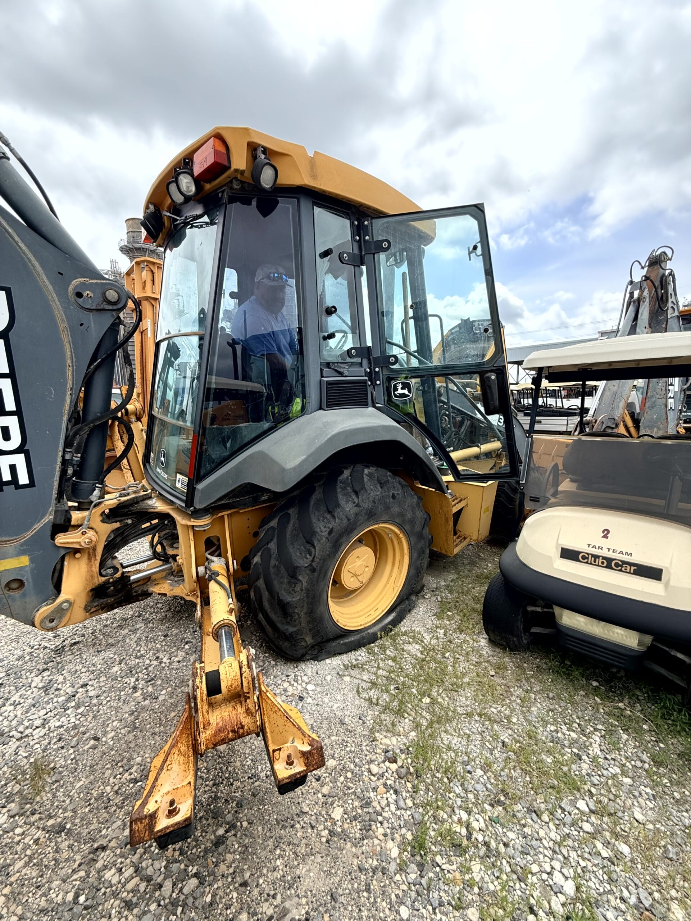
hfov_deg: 85.7
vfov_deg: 102.1
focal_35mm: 14
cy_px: 460
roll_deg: +0.6
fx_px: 372
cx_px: 346
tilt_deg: -7.6
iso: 64
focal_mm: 2.22
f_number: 2.2
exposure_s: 1/631
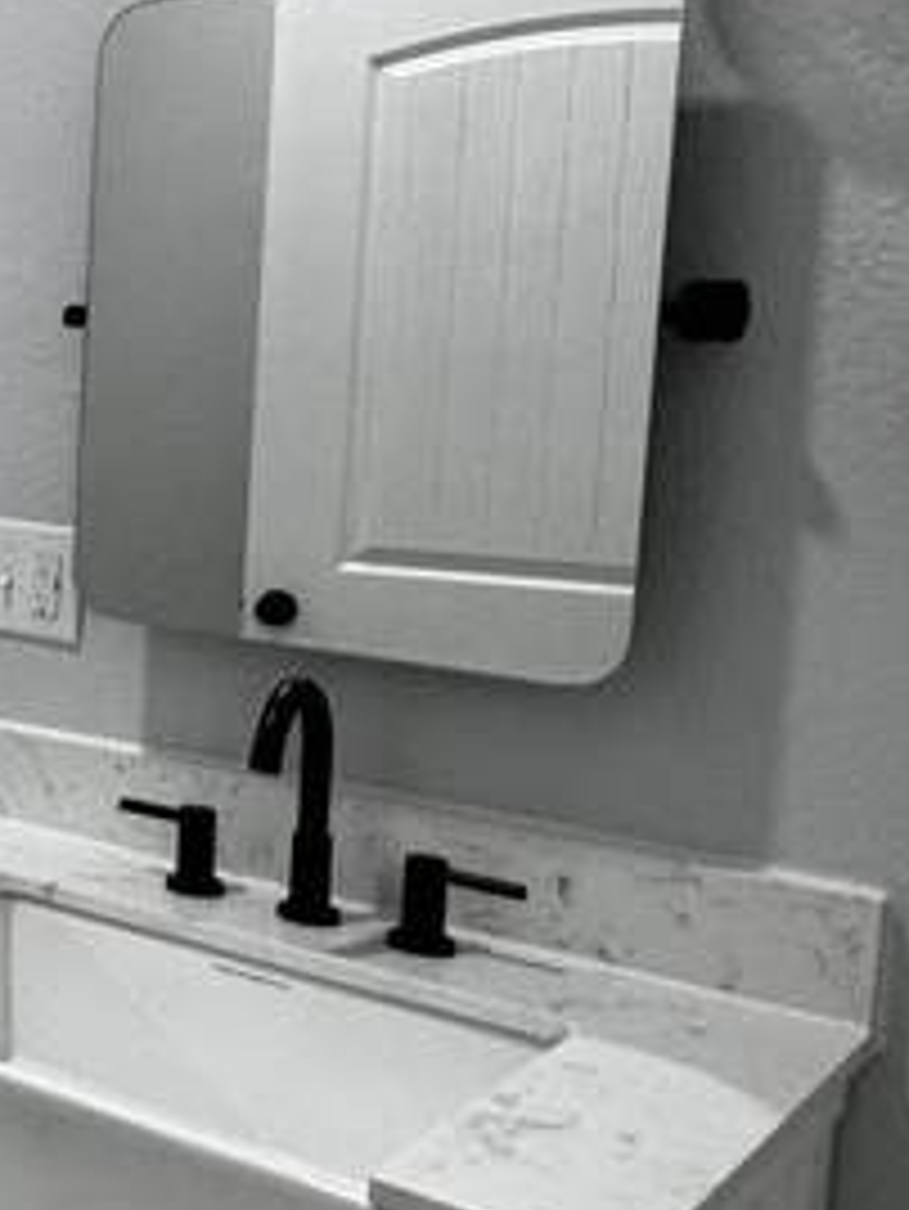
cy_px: 517
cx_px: -590
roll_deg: +0.3
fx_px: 1749
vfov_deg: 38.1
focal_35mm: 50
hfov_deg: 22.0
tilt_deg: -6.5
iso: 250
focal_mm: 2.22
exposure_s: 1/60
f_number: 2.2
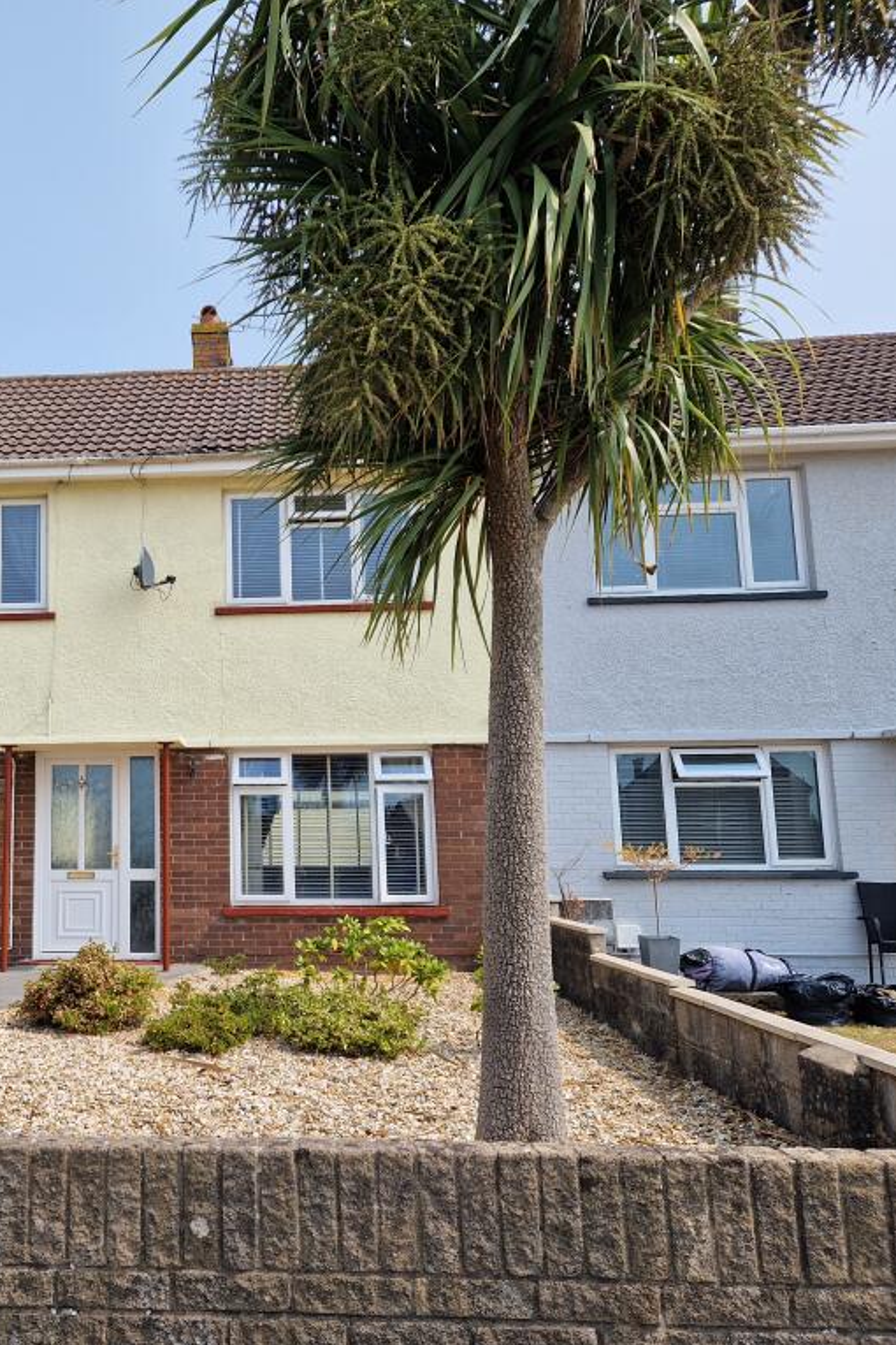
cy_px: 673
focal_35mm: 32
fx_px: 1195
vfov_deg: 58.7
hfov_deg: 39.6
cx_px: 191
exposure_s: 1/1680
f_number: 1.8
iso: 50
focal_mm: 5.4
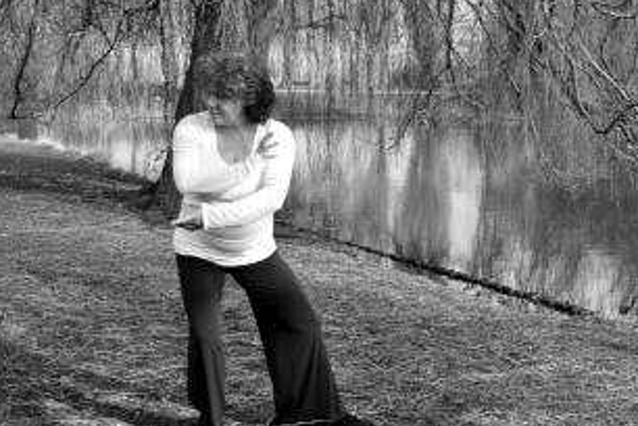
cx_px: 325
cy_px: 218
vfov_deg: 19.8
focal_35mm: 69
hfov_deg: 29.4
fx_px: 1217
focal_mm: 35
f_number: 6.3
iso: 100
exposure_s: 1/160
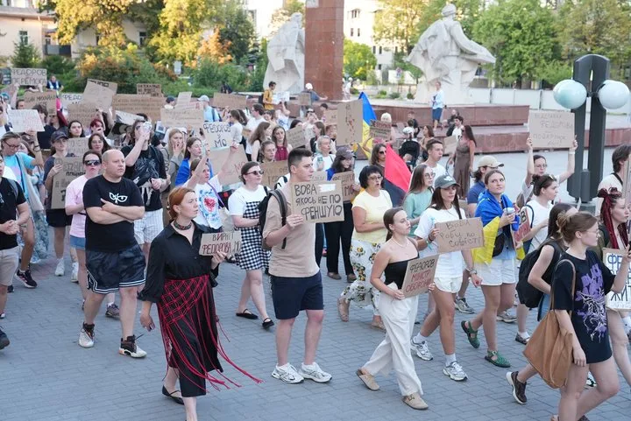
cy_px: 210
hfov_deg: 38.2
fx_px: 912
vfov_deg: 26.0
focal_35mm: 52
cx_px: 316
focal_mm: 52
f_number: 4.5
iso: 1000
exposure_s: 1/250
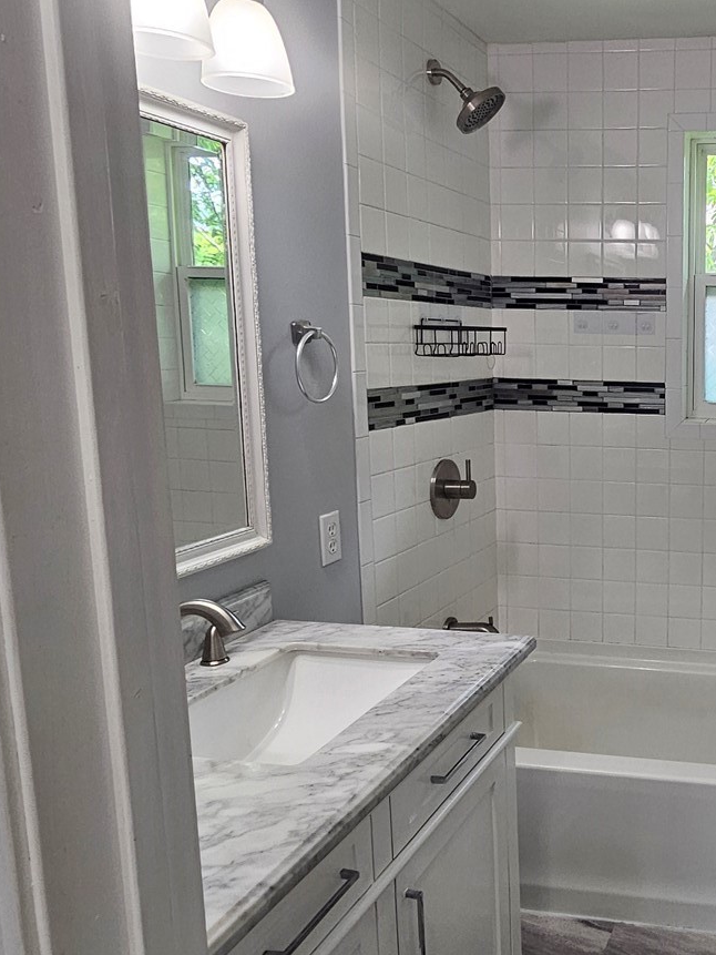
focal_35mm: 29
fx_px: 800
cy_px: 477
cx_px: 715
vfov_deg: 61.7
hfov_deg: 41.9
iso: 160
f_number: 2.2
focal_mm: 2.2
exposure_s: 1/60
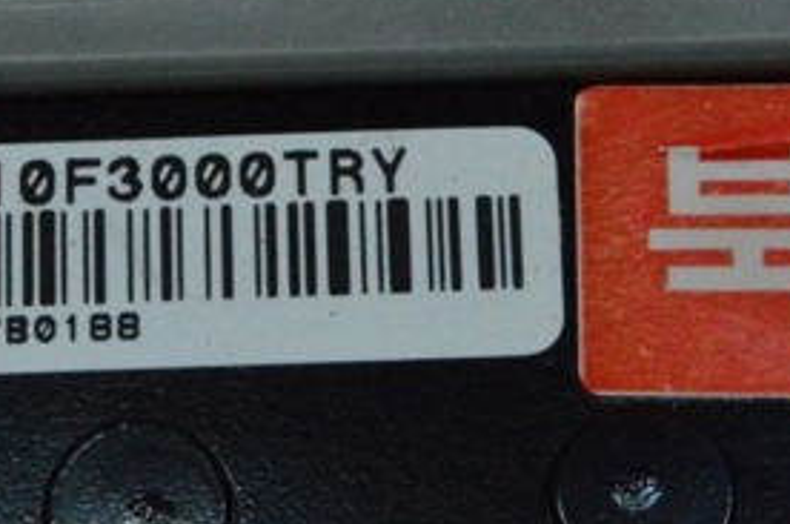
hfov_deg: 10.7
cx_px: 100
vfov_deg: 7.2
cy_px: 176
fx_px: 4188
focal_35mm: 191
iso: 6400
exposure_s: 1/50
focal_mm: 55
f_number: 36
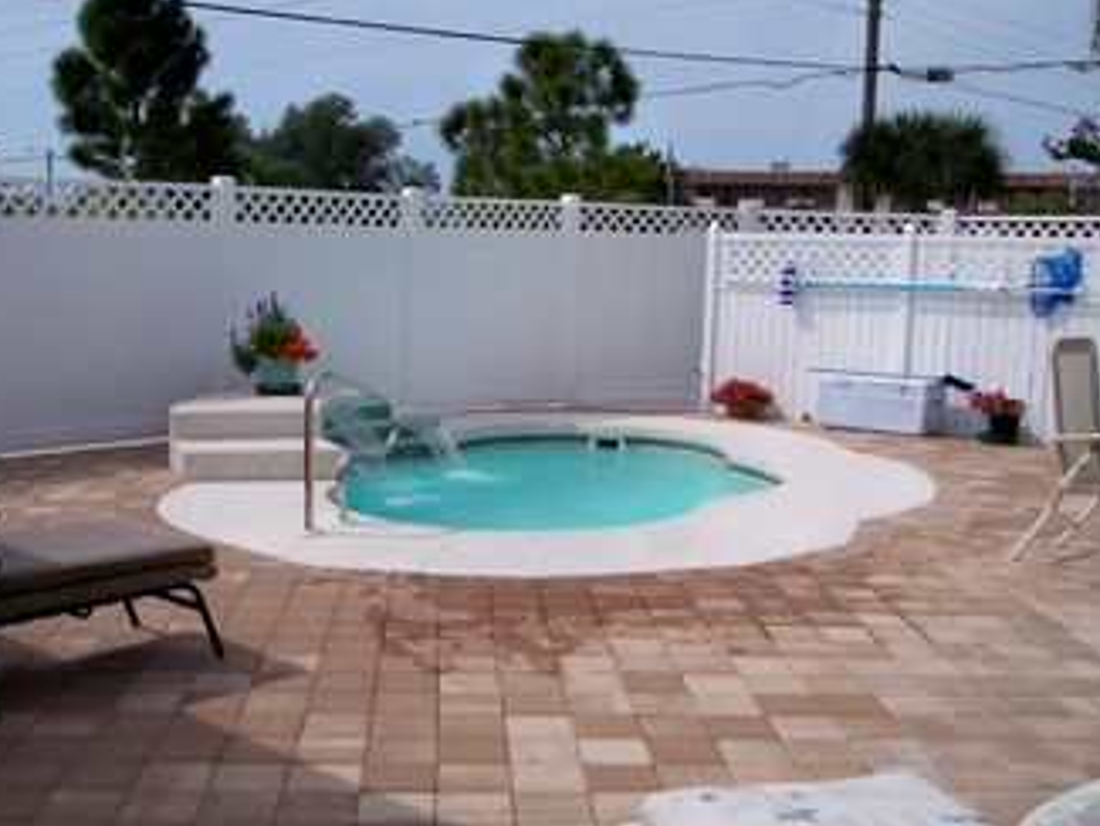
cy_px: 433
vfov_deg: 33.6
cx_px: 494
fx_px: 1367
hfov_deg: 43.8
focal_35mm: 43
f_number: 4.8
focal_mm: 8
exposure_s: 1/1000
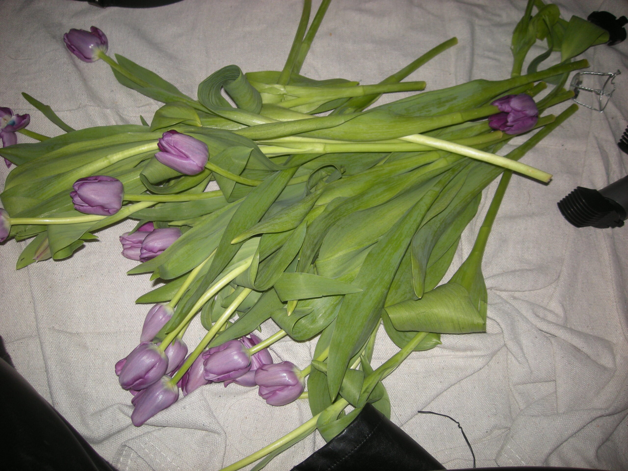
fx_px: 635
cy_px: 236
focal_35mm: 35
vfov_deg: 40.7
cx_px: 314
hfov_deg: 52.6
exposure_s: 1/60
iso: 64
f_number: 2.8
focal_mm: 5.7
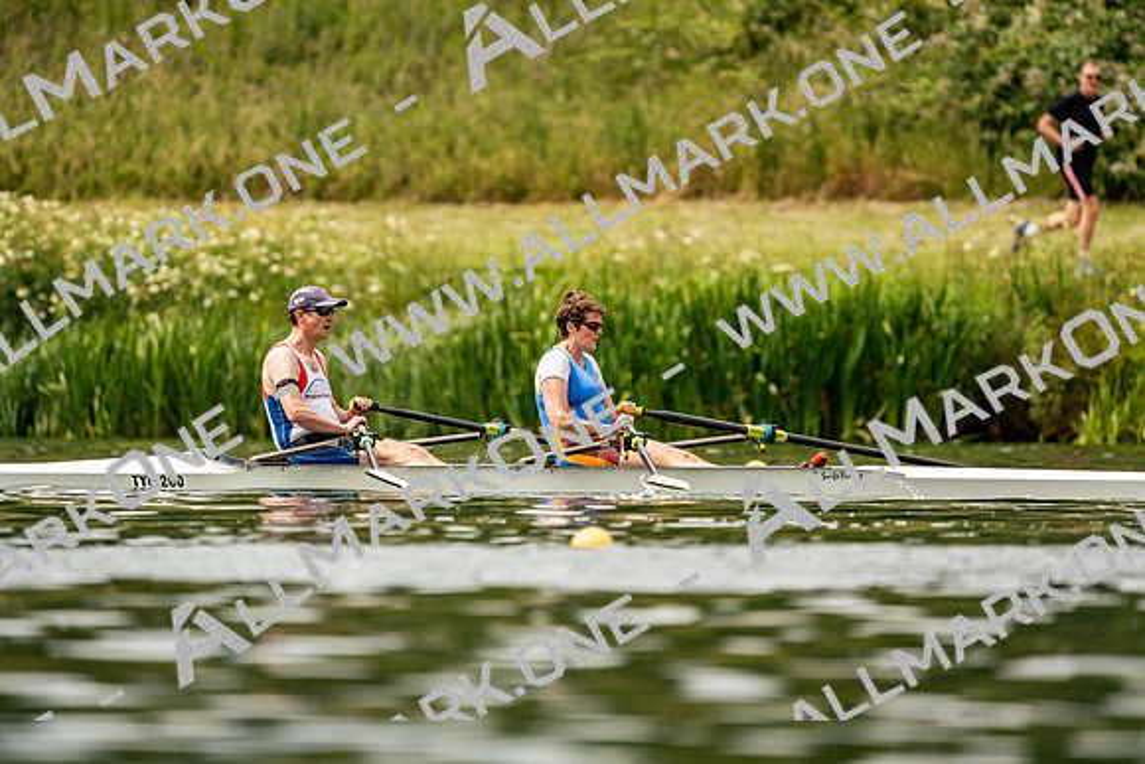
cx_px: 572
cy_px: 382
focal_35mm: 600
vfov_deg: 2.3
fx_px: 19087
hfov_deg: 3.4
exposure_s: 1/2000
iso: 320
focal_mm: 600
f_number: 6.3
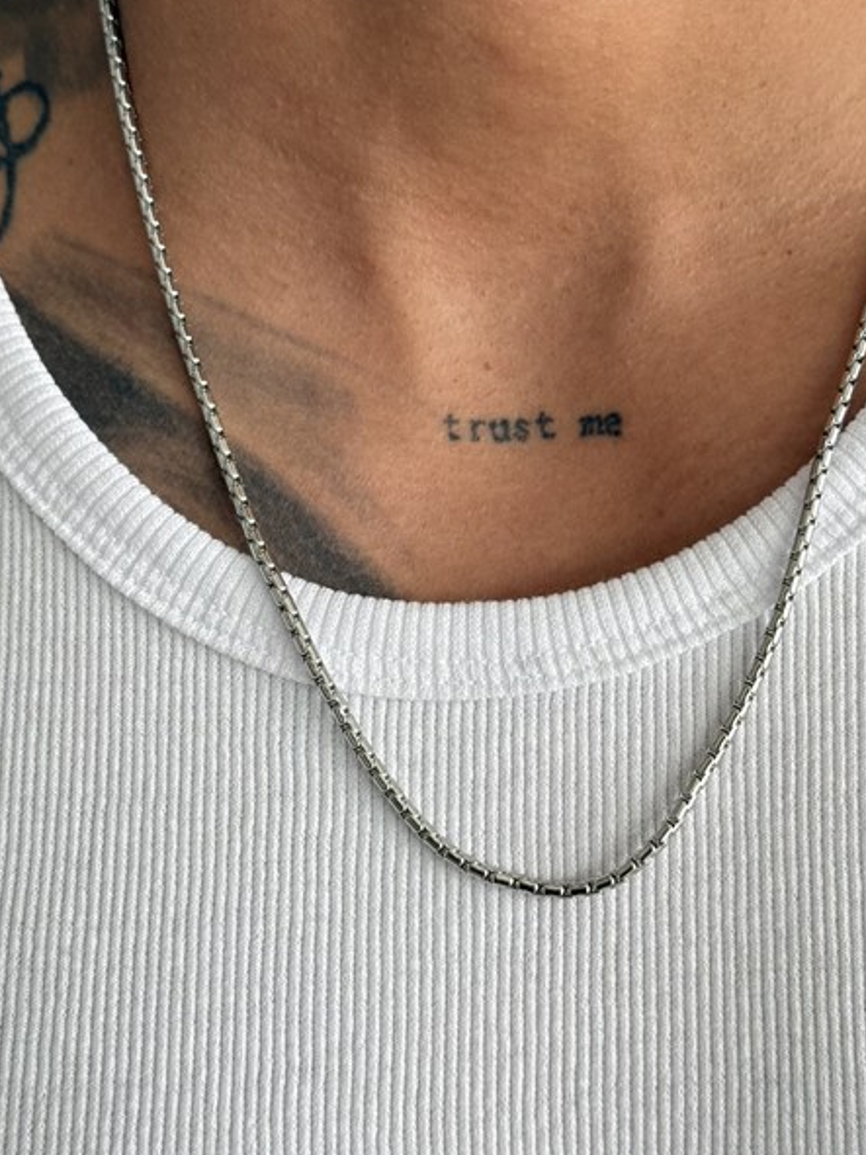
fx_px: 2169
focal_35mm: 65
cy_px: 487
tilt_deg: -10.2
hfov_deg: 22.6
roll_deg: -0.6
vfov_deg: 29.8
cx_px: 502
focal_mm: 6.76
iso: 100
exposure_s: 1/60
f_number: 1.78
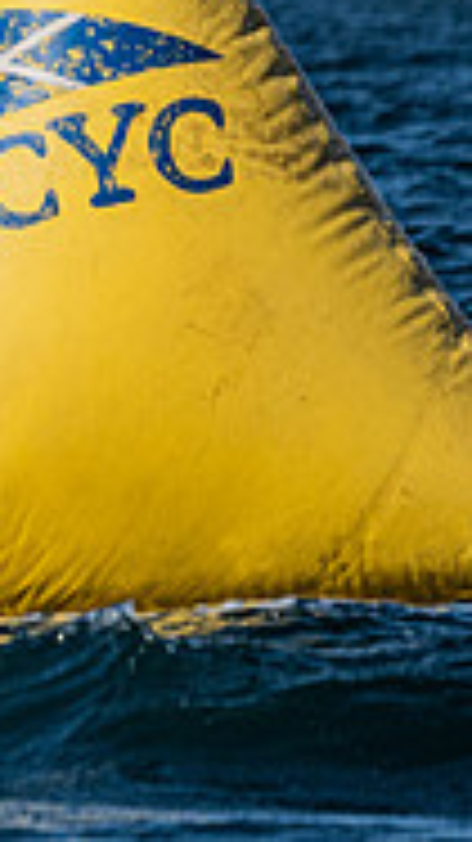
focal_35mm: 1151
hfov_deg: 1.1
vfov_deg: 1.9
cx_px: -1020
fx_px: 25644
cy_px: -1
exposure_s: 1/3200
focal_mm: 260
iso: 320
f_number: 5.6
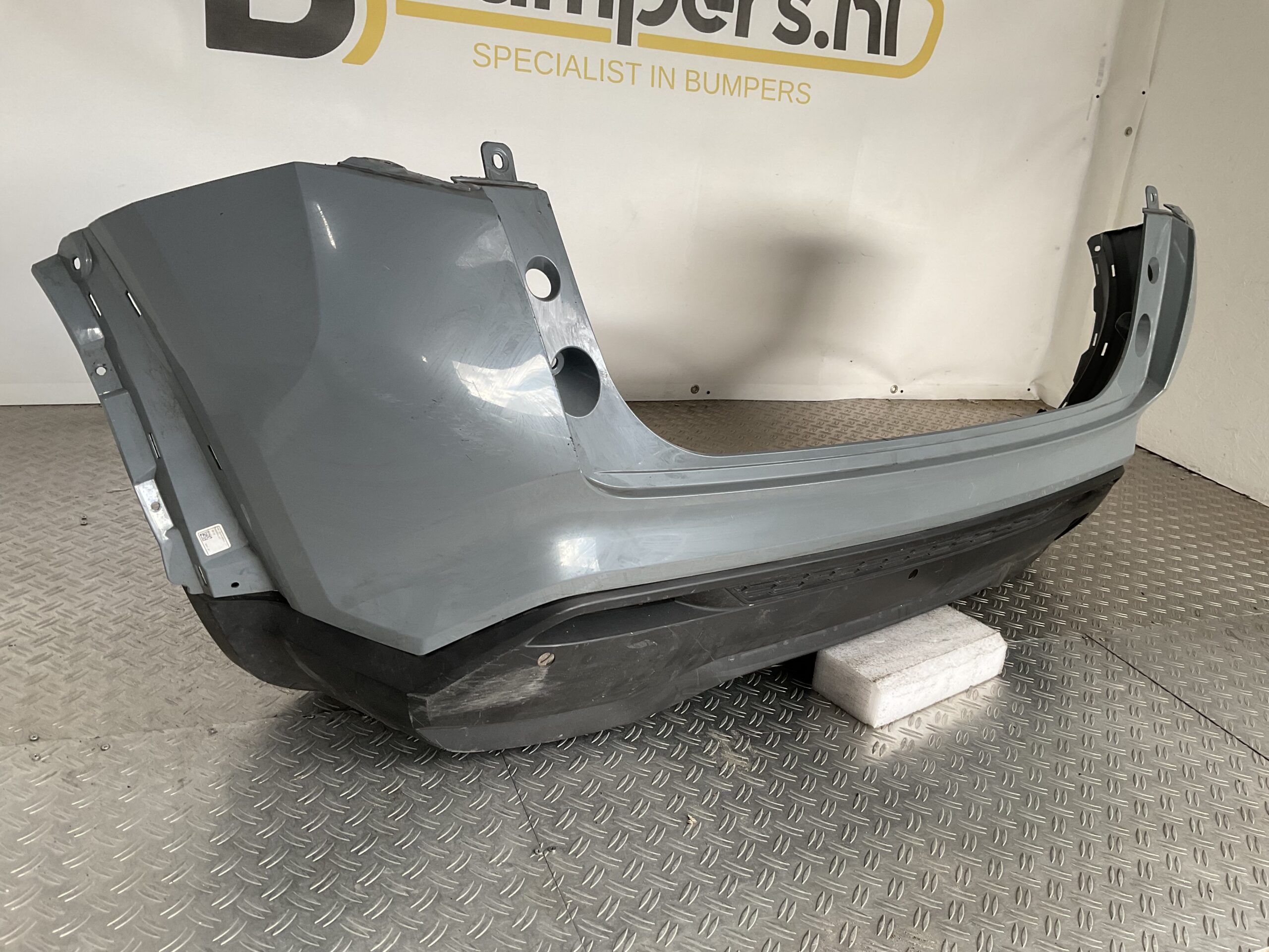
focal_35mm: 29
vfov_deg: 48.2
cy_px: 476
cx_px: 634
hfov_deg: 61.7
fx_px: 1063
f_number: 1.8
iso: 40
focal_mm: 3
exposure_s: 1/120
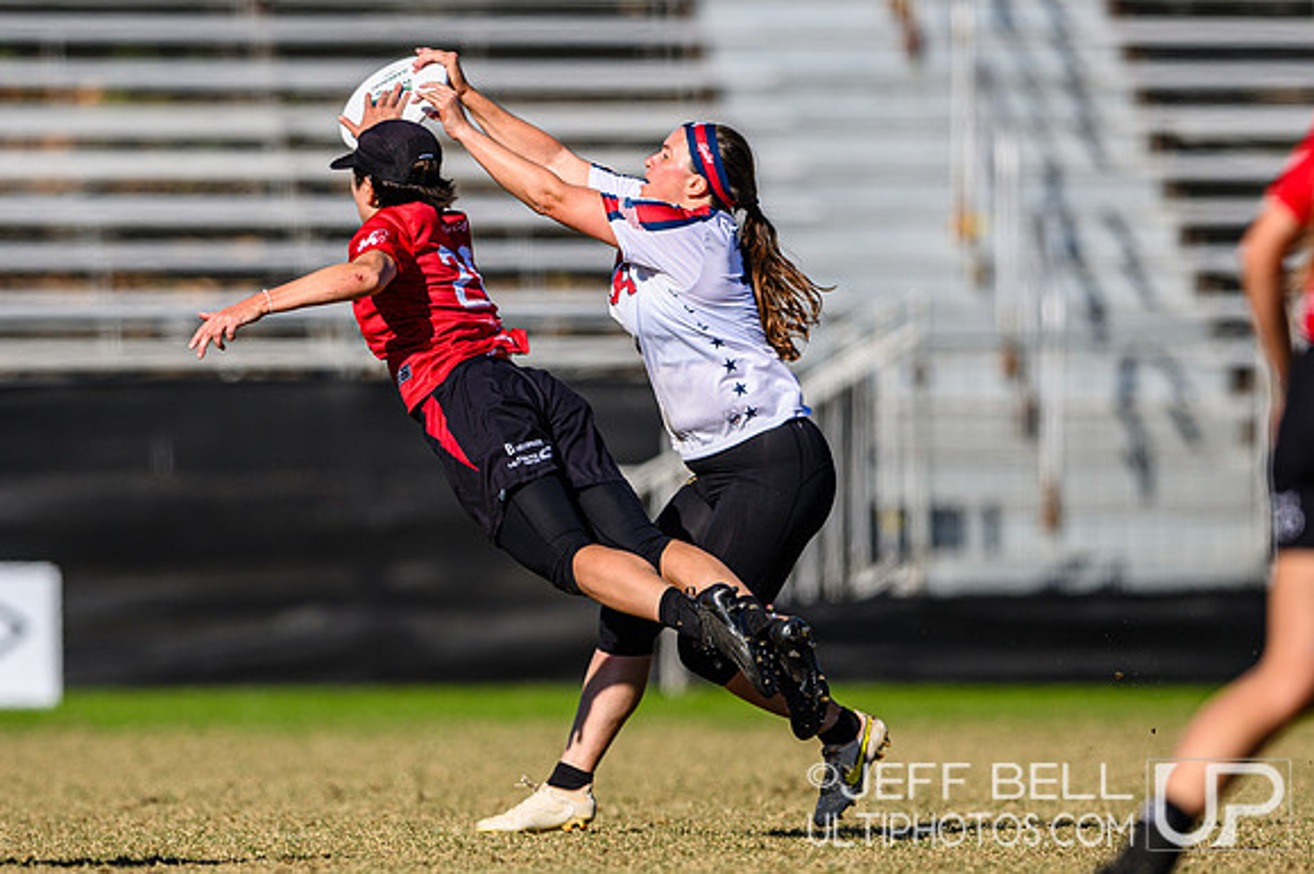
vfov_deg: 1.7
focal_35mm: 829
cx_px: 357
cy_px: 433
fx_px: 30245
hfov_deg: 2.5
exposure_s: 1/2500
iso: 100
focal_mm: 400
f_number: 3.2
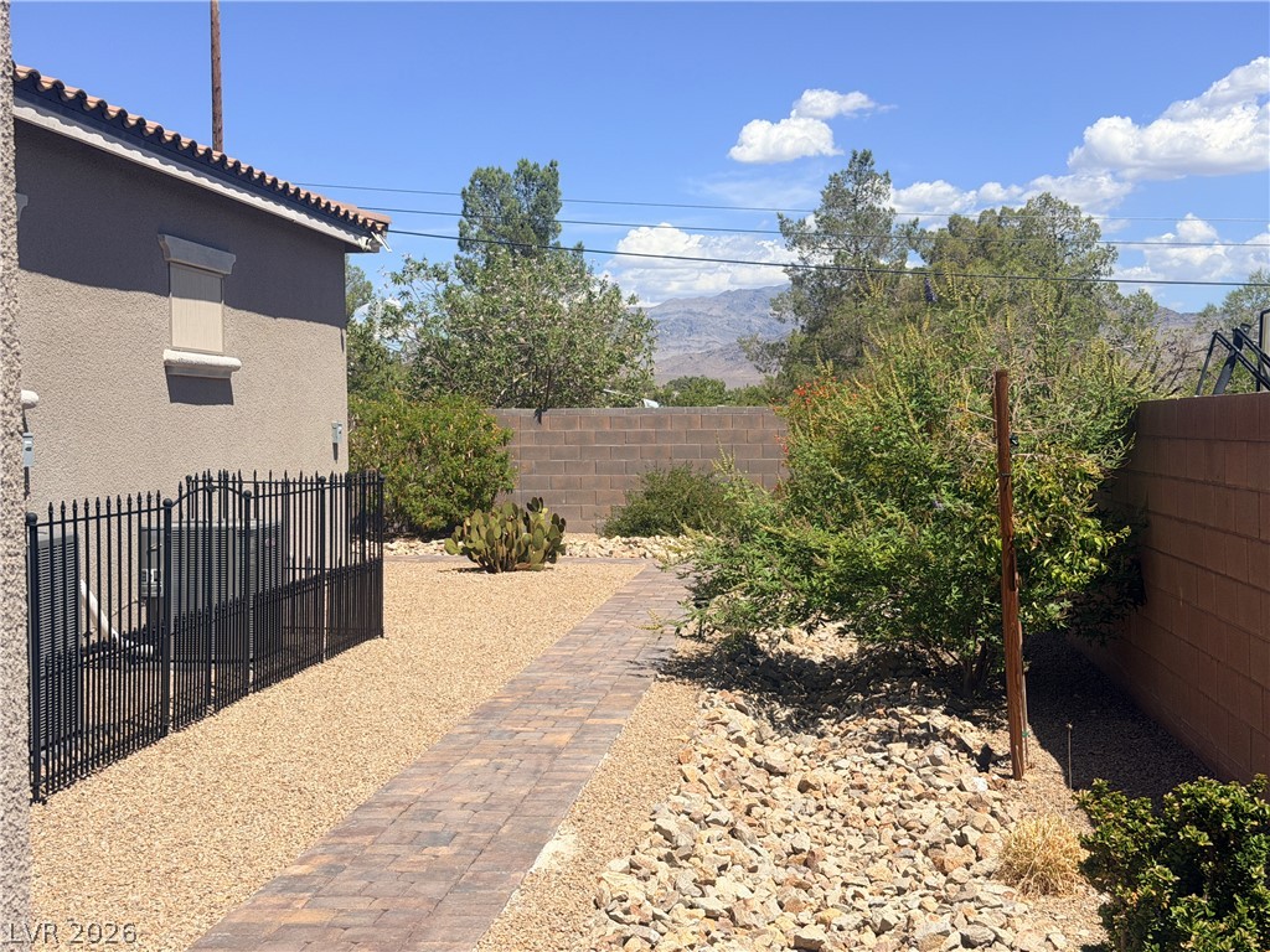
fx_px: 1761
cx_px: 635
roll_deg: -0.6
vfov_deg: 30.3
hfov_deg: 39.7
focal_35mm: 48
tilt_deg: -2.6
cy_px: 476
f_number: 1.78
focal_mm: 6.76
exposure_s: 1/6536
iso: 64
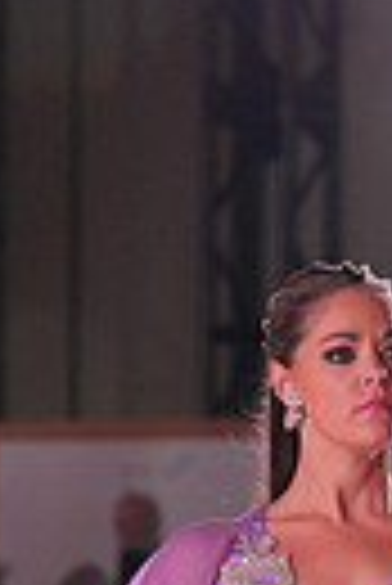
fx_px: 9089
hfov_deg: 2.5
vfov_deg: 3.7
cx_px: 728
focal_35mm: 558
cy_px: 990
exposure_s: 1/500
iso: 1600
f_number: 4
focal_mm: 125
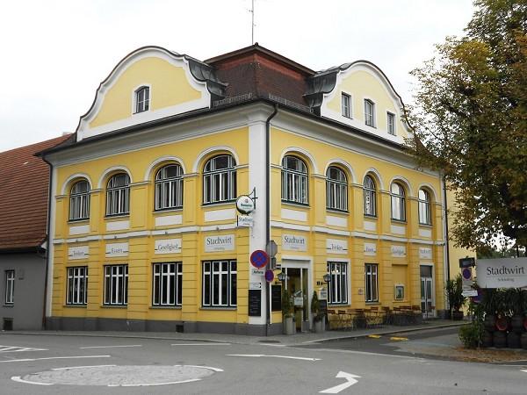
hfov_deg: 43.9
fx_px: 655
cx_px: 264
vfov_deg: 33.6
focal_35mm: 43
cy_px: 198
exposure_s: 1/320
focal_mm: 7.7
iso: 80
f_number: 4.2
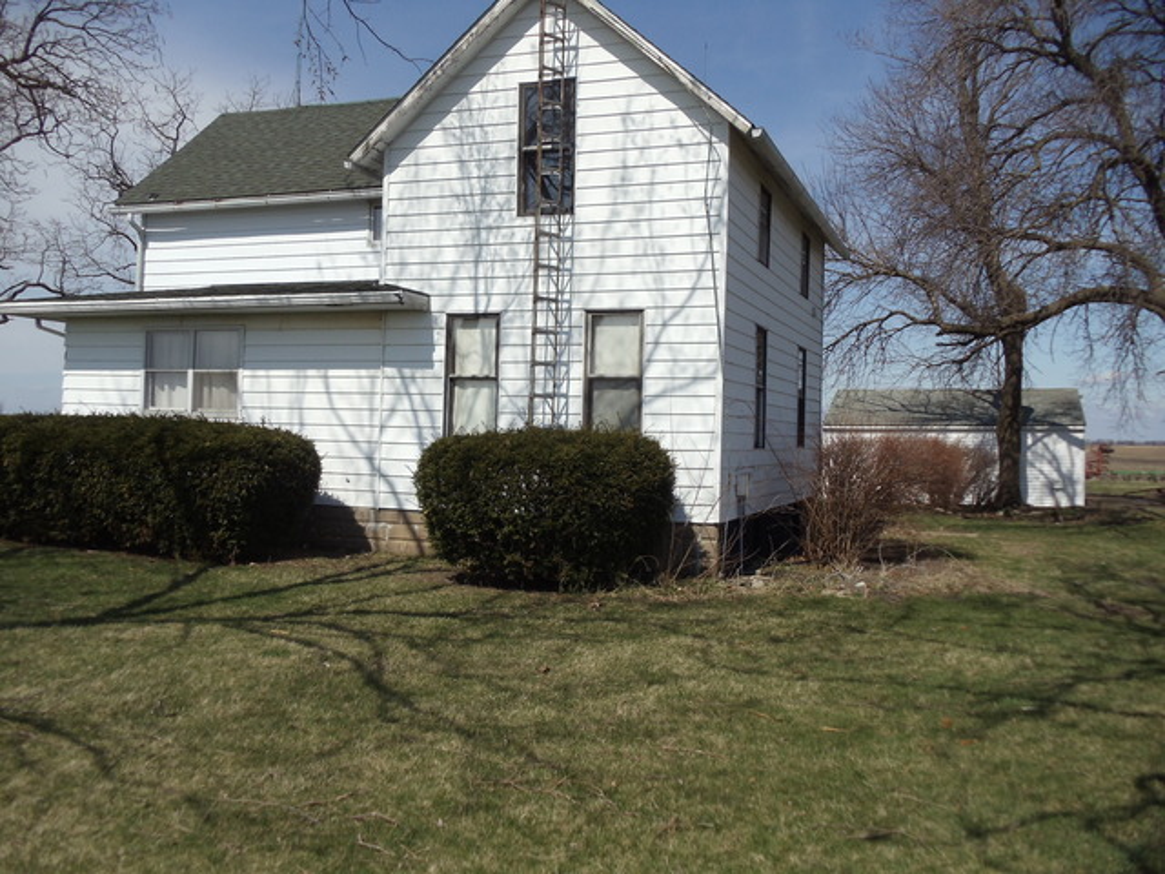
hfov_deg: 42.9
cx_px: 582
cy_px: 437
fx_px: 1481
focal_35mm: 44
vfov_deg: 32.9
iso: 100
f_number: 7.1
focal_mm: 6
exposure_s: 1/500
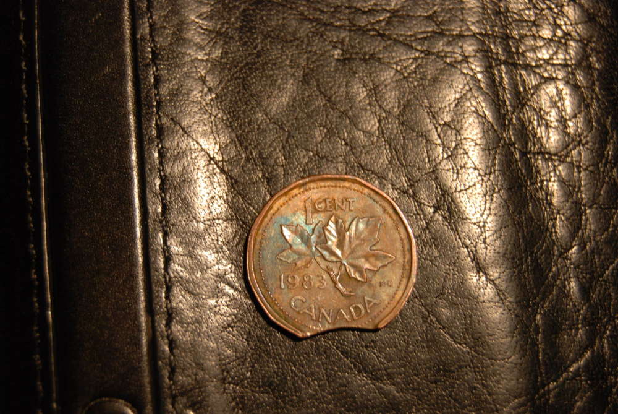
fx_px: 1418
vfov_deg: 16.6
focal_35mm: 82
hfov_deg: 24.6
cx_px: 309
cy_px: 207
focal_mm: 55
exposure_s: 1/50
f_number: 5.6
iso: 200
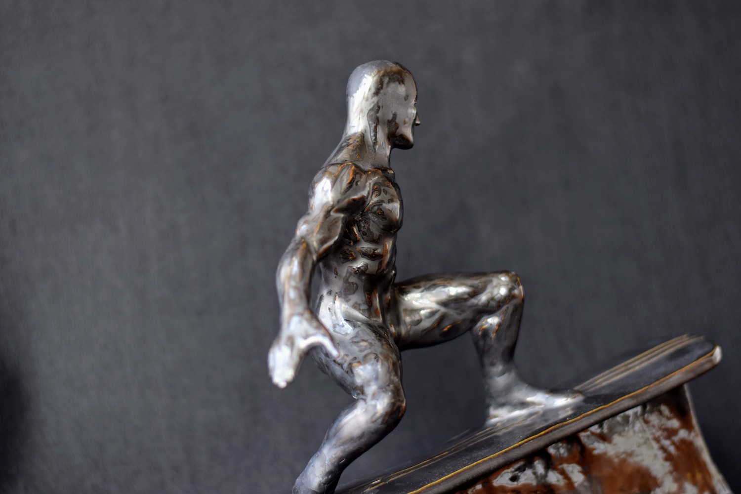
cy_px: 247
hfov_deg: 27.0
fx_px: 1544
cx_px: 370
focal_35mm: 75
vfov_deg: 18.2
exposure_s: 1/100
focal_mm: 50
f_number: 2.2
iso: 100
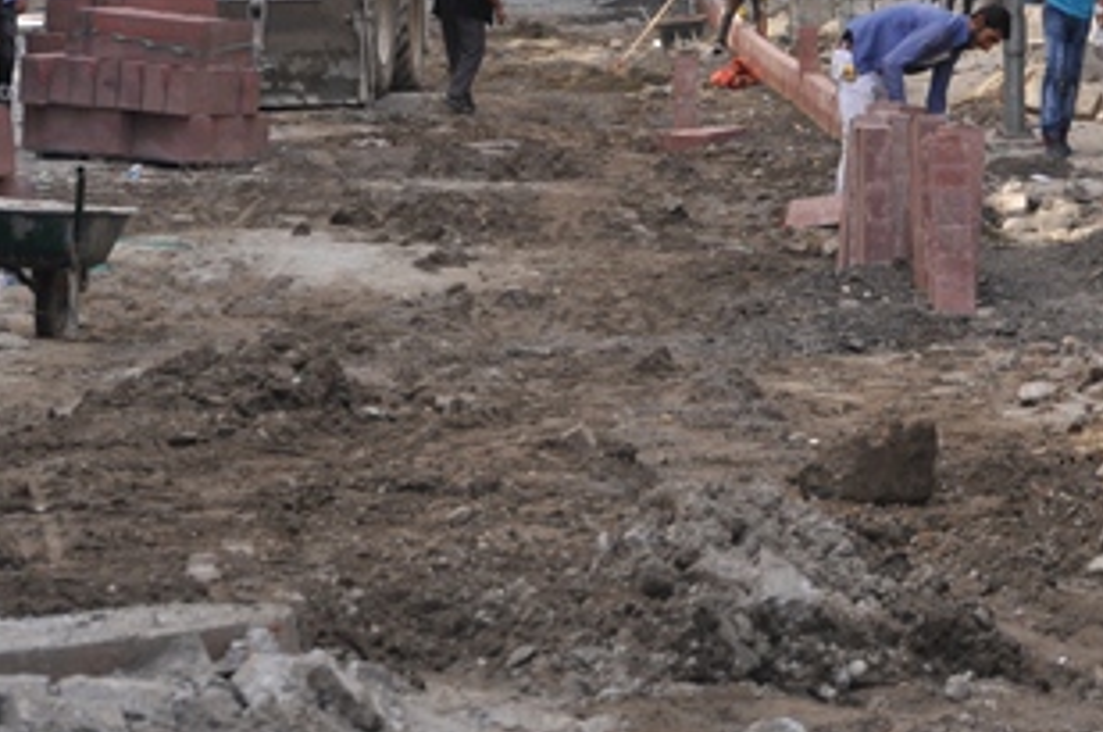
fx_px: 7831
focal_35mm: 256
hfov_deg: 8.1
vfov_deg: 5.3
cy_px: 27
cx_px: 618
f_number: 5.3
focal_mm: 66
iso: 200
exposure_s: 1/200
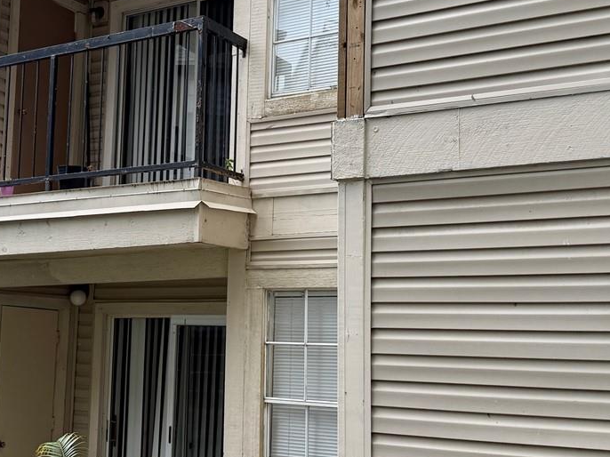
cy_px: 207
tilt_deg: +8.7
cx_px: 188
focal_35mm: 56
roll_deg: -2.0
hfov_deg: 33.9
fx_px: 986
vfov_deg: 26.1
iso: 100
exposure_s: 1/992
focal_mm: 6.76
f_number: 1.78
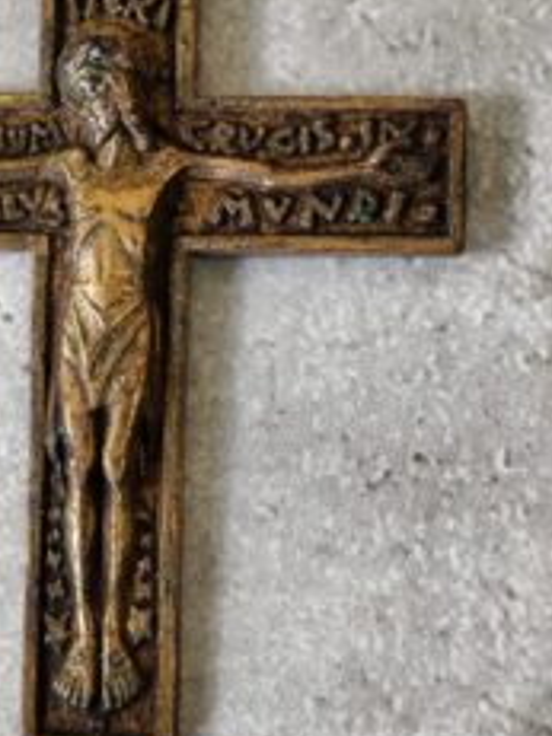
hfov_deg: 9.2
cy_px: 350
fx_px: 3426
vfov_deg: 12.3
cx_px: 166
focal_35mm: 161
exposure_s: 1/50
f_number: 1.65
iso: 250
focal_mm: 6.19
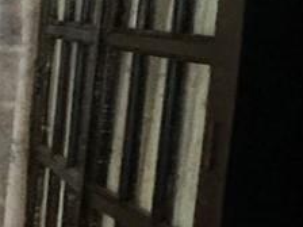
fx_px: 875
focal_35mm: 100
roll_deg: +2.2
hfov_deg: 11.1
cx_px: -629
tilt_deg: -9.3
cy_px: 153
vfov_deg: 14.8
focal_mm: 2.22
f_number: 2.2
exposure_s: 1/60
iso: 640
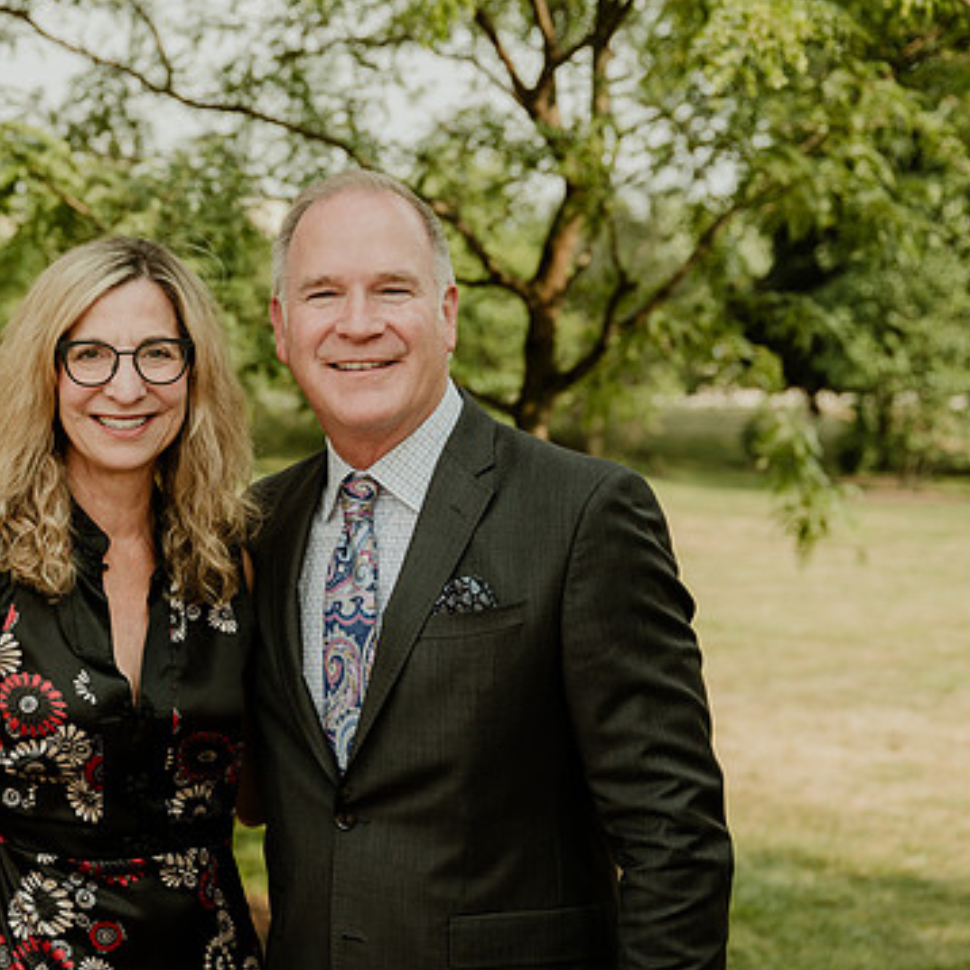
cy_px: 450
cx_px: 267
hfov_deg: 23.5
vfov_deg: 23.7
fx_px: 2314
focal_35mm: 73
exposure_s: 1/400
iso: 100
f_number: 3.5
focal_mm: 50
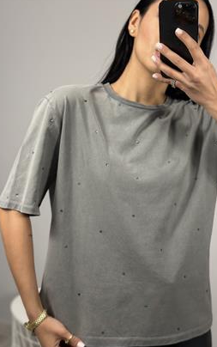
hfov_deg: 24.9
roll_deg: -5.1
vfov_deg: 38.8
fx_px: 491
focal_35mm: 52
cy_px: 172
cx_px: 126
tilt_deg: -30.6
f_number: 1.78
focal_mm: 6.86
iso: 100
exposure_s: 1/100
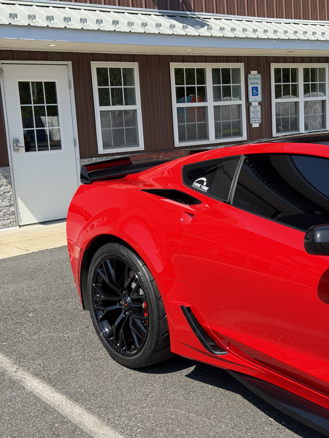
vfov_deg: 39.7
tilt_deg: -9.3
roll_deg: +3.2
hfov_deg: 30.3
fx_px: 608
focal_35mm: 48
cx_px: 164
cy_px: 219
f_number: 1.78
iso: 64
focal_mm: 6.76
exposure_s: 1/2667
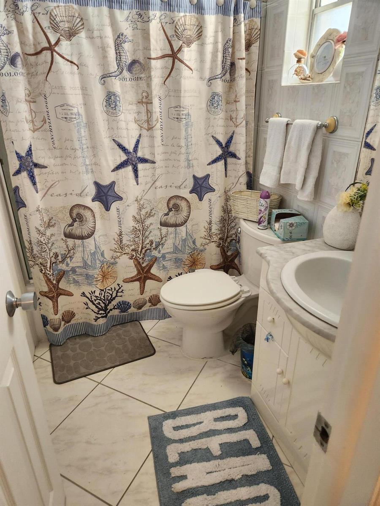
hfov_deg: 58.9
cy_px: 253
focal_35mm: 23
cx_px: 190
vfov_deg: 73.9
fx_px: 337
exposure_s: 1/120
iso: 320
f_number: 1.8
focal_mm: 5.4
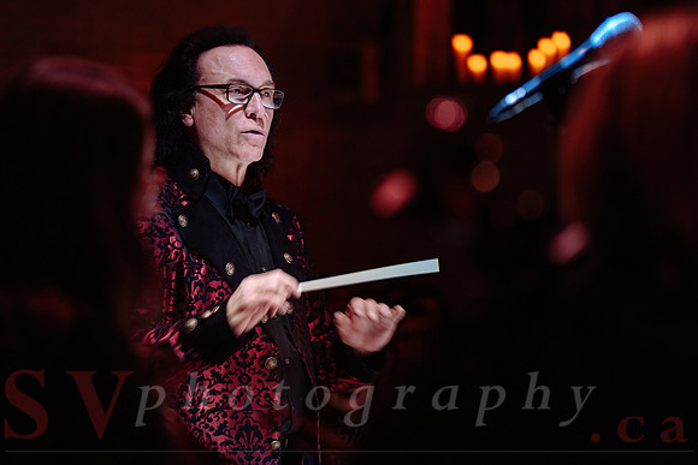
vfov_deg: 9.4
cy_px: 187
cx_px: 281
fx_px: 2825
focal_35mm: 146
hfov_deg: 14.1
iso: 1600
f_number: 2.8
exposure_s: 1/80
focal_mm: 122
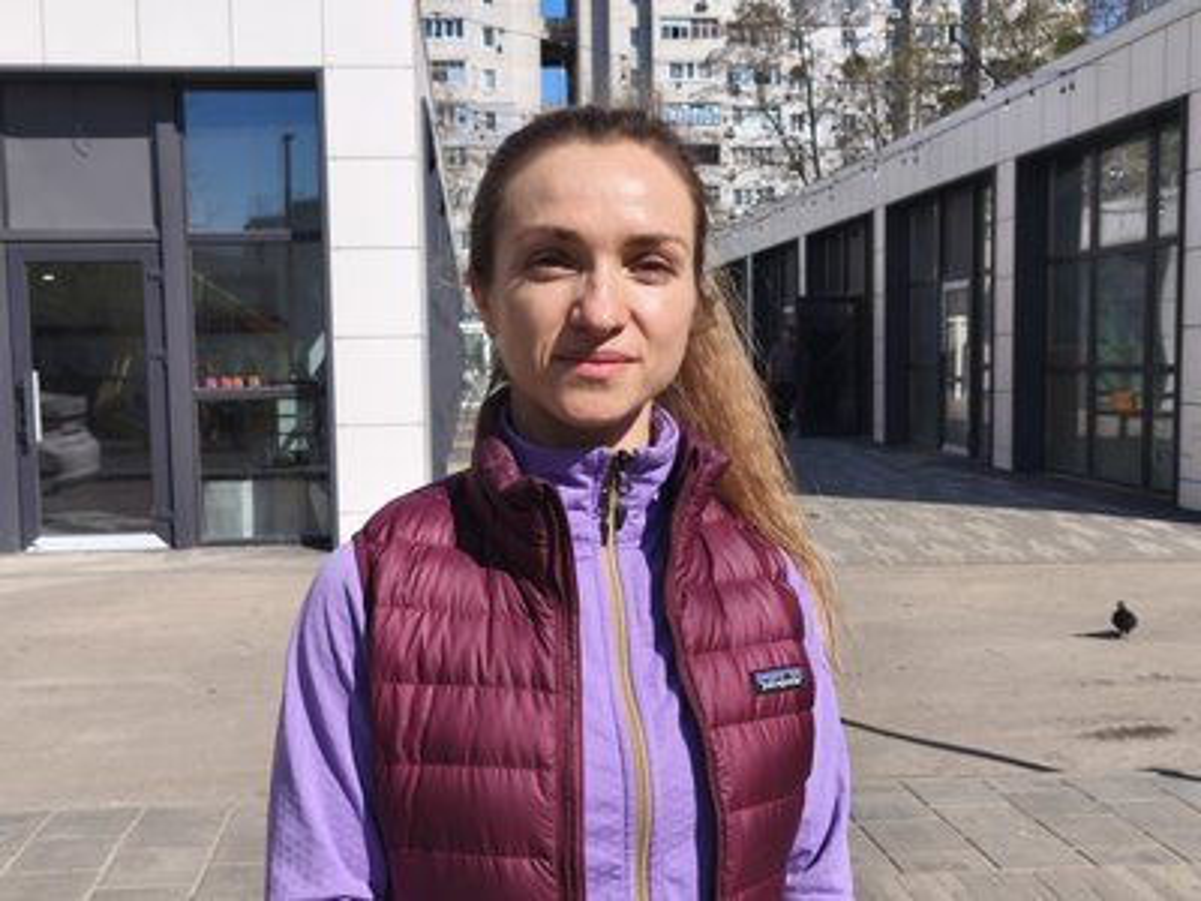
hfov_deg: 49.0
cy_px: 450
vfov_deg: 37.7
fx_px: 1318
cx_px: 600
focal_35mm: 38
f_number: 1.7
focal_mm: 5.35
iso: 80
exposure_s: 1/3918
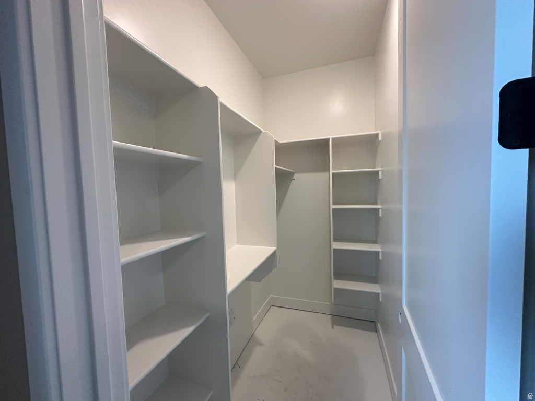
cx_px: 268
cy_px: 200
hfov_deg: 102.1
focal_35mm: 14
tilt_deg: -2.1
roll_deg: +1.5
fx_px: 216
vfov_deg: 85.7
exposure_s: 1/120
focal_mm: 2.22
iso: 200
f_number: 2.2
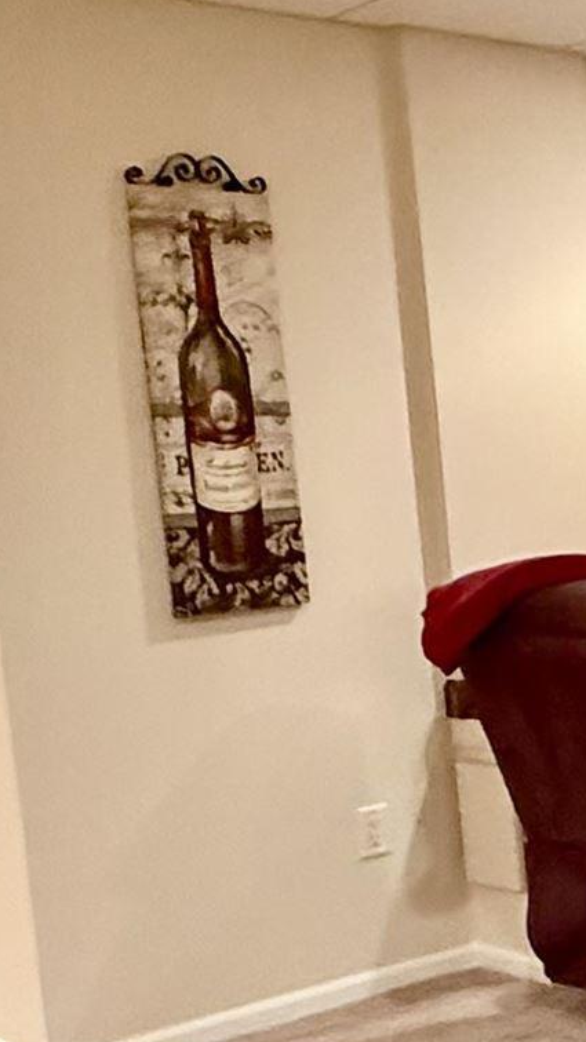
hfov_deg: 17.1
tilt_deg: -7.1
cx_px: 932
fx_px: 1713
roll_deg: +3.3
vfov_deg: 33.7
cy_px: 656
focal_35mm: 62
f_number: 2.2
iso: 1000
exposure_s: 1/60
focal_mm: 2.22
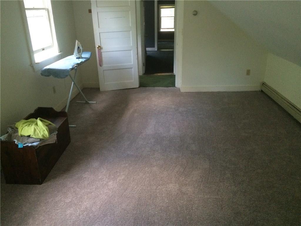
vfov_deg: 48.2
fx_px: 252
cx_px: 150
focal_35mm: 29
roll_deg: +0.3
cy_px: 113
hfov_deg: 61.7
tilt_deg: -24.2
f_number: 2.2
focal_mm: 4.15
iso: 250
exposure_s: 1/30
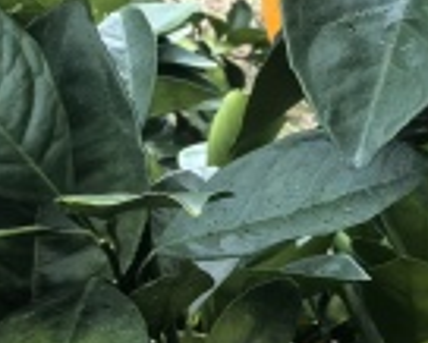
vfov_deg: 9.9
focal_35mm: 155
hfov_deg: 10.4
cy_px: 356
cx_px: 1092
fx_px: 1965
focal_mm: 5.75
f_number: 4
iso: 200
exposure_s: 1/99.5
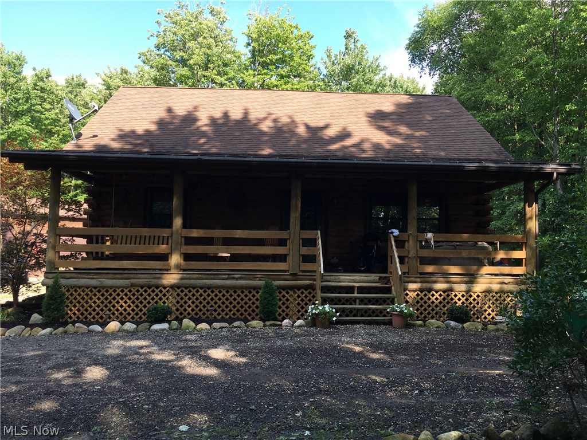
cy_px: 220
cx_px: 294
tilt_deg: +3.6
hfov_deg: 61.7
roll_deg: -0.8
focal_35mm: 29
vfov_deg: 48.2
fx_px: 492
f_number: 2.2
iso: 25
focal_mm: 4.15
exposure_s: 1/281
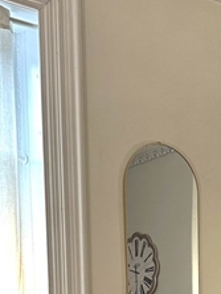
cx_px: 164
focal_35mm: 83
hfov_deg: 17.7
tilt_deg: -4.1
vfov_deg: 21.1
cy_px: 397
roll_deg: +0.1
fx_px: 705
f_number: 1.78
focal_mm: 6.86
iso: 160
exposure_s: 1/60
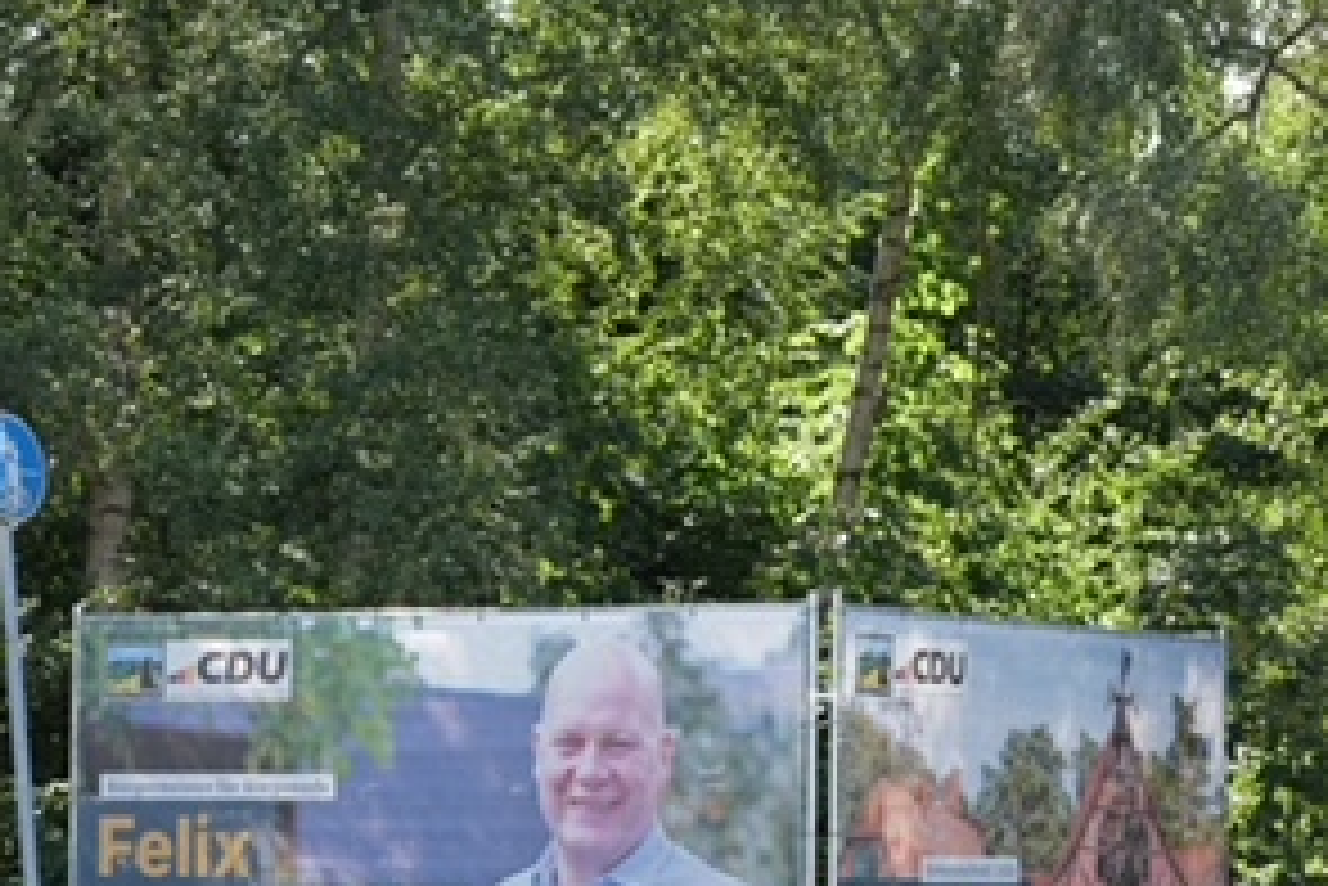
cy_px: 832
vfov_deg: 9.0
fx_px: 5610
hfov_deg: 13.5
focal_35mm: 152
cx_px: 603
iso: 100
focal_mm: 70
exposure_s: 1/125
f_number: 4
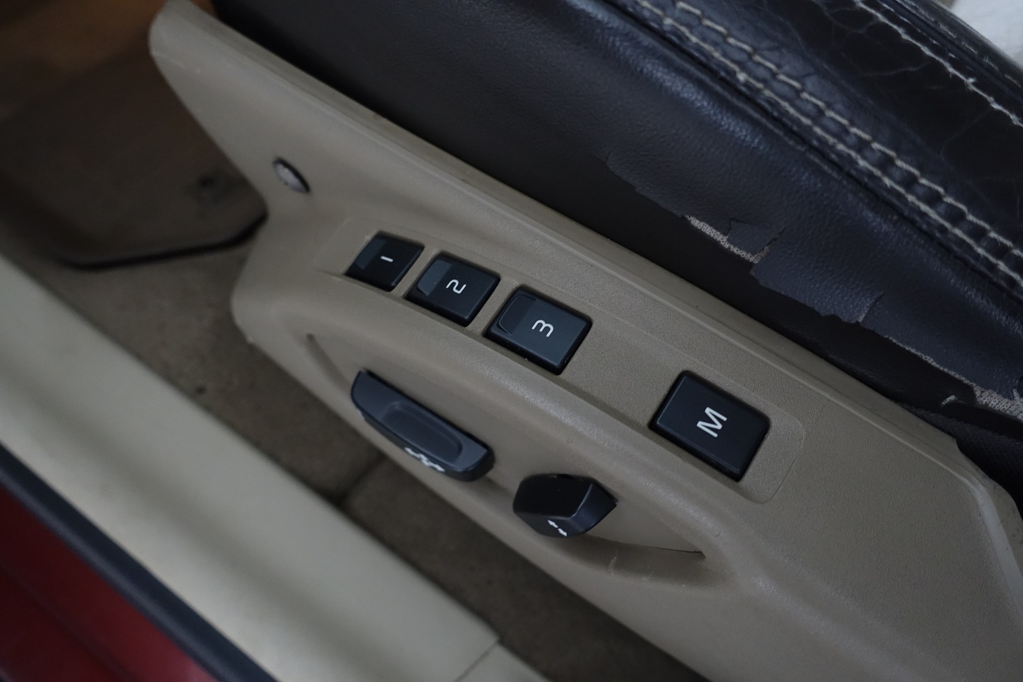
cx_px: 512
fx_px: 682
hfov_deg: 73.7
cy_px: 341
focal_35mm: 24
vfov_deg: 53.1
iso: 1000
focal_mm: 8.8
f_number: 2.5
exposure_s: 1/30
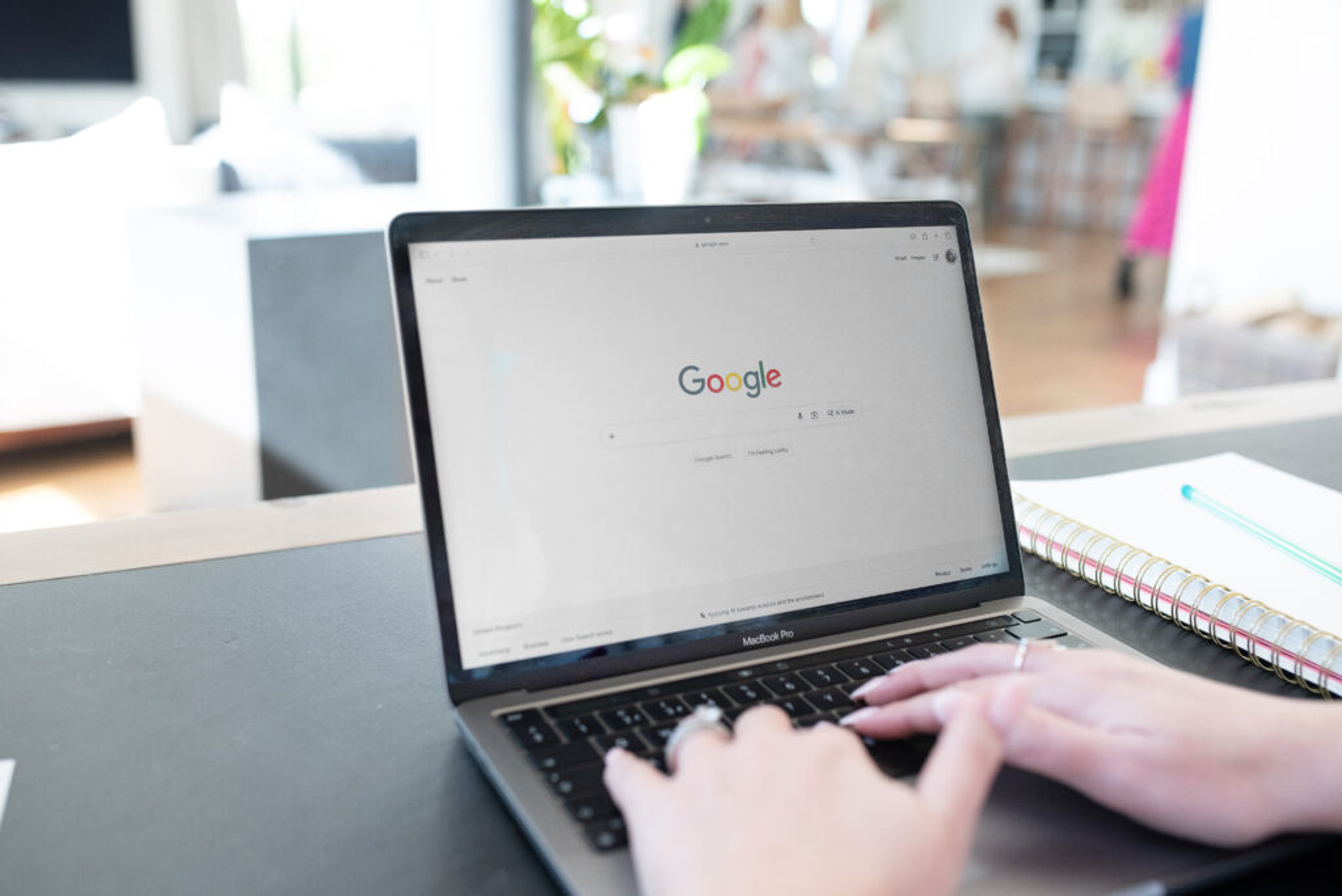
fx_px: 1305
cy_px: 448
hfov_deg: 54.4
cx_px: 671
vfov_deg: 37.9
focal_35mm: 35
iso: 1250
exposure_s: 1/640
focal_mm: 35
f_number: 3.2
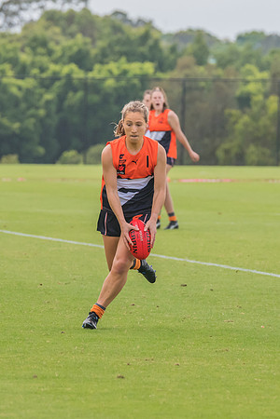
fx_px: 7814
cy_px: 197
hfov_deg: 2.1
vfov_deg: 3.1
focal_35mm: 670
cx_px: 165
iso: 800
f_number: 8
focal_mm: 300
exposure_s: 1/1600
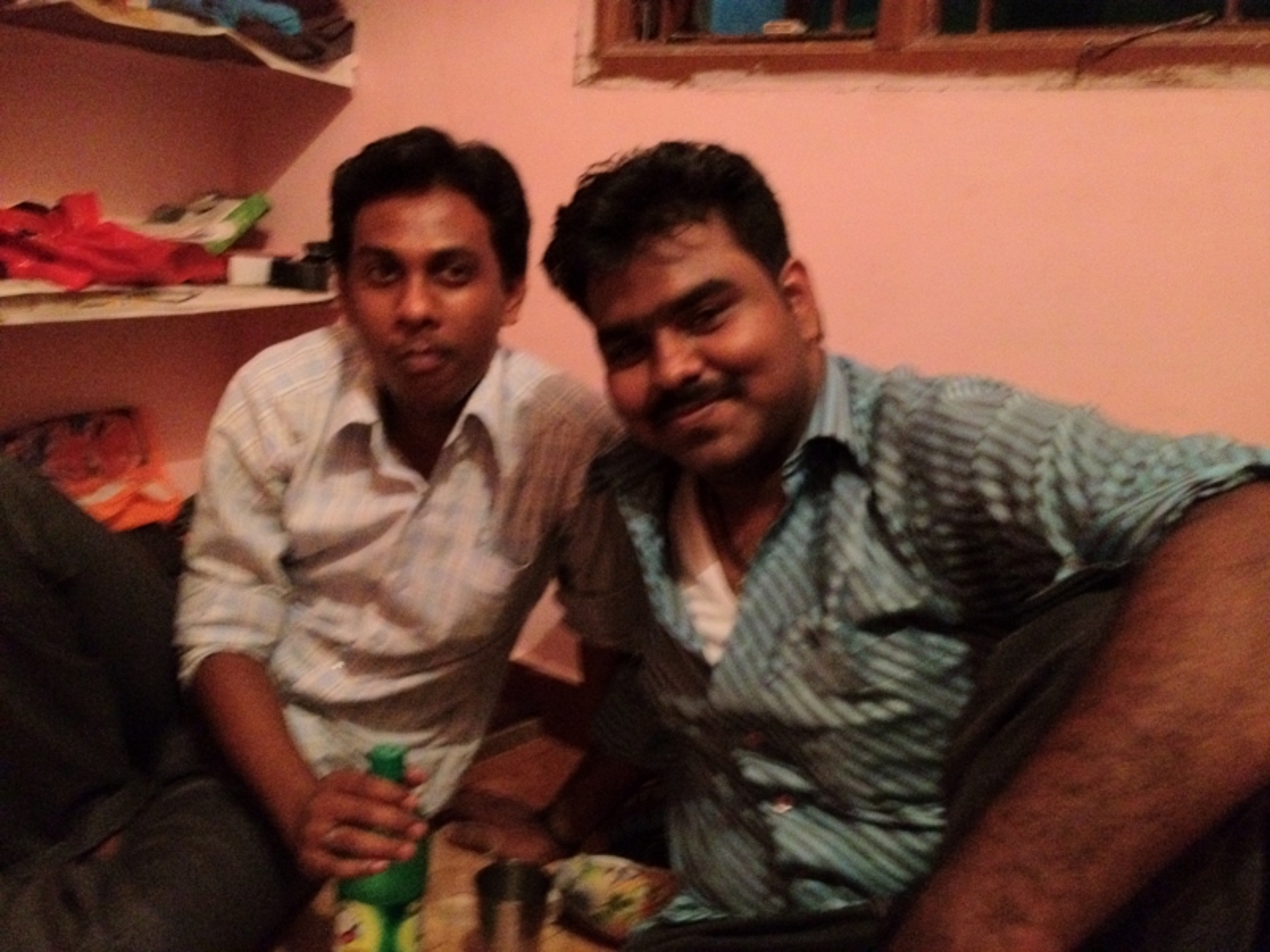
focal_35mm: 35
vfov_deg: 40.7
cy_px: 476
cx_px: 635
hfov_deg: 52.6
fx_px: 1284
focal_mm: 4.28
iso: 800
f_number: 2.4
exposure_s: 1/15
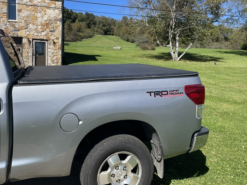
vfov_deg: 45.3
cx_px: 109
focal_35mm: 31
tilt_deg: -2.1
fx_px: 221
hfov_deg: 58.2
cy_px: 78
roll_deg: -0.4
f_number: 1.6
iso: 32
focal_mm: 4.2
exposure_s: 1/2882
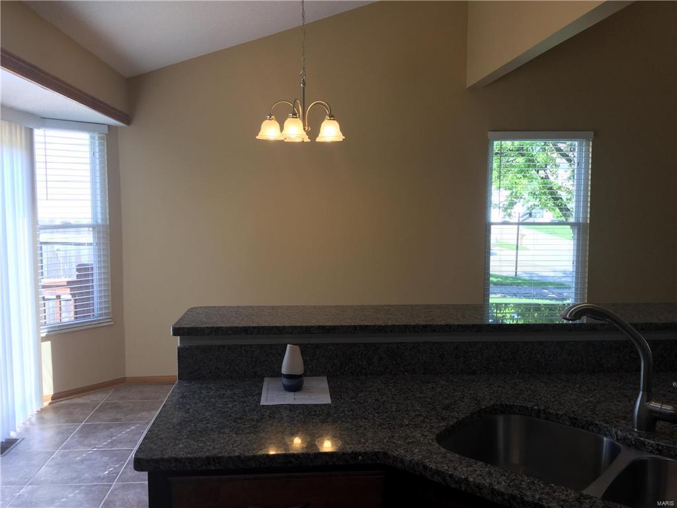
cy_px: 254
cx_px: 338
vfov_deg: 45.4
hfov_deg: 58.4
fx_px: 606
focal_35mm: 31
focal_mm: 3.3
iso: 25
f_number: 2.4
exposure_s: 1/60
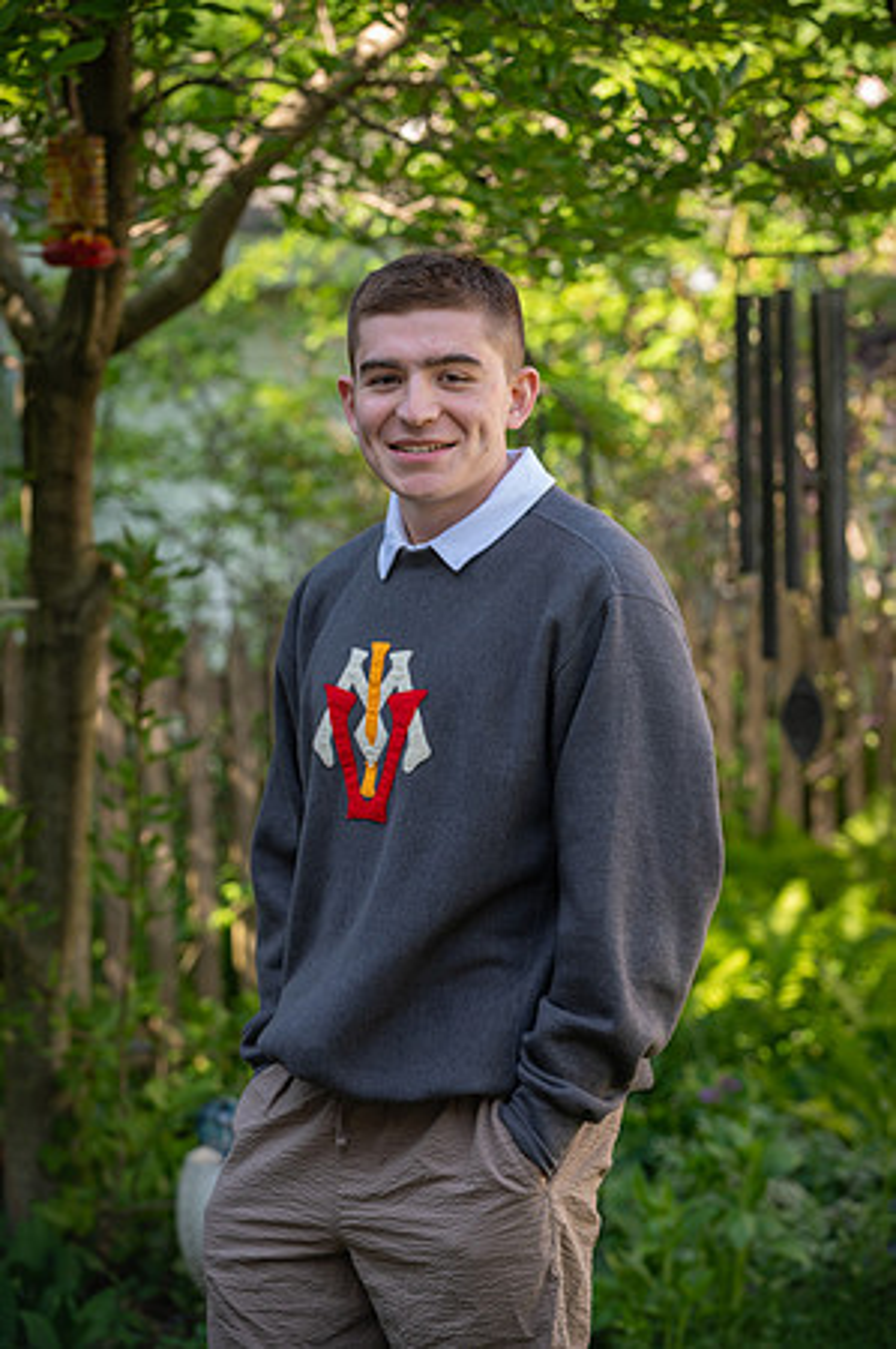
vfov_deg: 20.0
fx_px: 3817
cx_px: 448
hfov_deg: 13.4
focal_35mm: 102
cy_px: 674
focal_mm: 102
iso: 250
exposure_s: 1/160
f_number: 4
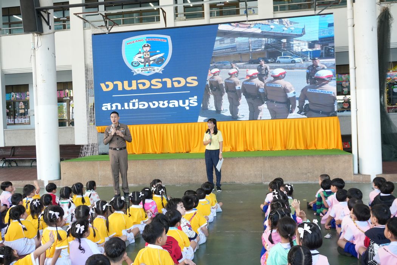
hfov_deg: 51.3
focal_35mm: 38
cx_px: 198
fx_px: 414
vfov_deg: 35.5
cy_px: 132
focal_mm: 25
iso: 1000
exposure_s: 1/125
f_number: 5.6
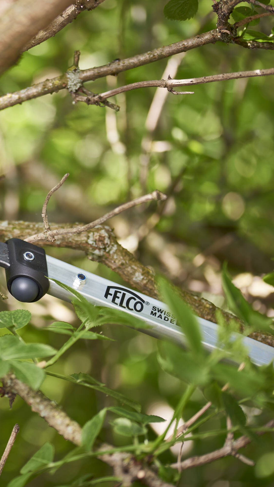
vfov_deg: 13.0
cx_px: -30
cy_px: 243
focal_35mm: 166
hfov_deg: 7.3
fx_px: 2144
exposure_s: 1/200
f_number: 3.2
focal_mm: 105
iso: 100
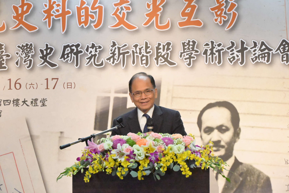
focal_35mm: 200
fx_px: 1606
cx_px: 144
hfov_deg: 10.3
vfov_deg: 6.9
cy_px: 96
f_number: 18
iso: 22800
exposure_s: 1/200
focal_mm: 200
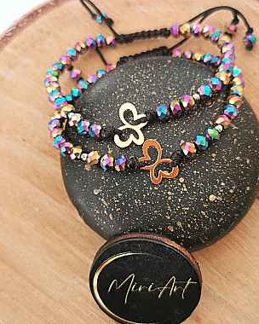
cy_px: 164
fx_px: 422
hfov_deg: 34.1
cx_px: 143
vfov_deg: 42.0
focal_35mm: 44
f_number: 1.6
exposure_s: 1/100
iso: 80
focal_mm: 5.56
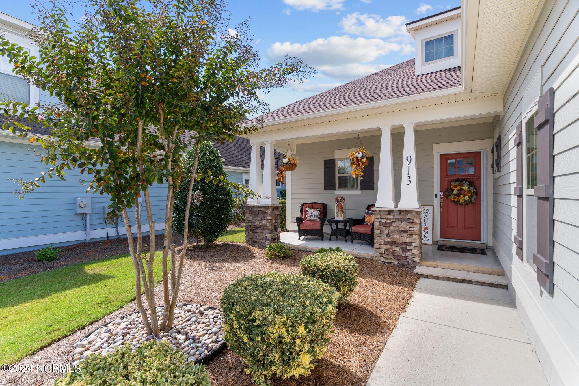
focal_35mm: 17
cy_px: 193
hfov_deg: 93.3
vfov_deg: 70.4
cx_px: 290
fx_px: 273
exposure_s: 1/500
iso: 125
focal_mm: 17
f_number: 5
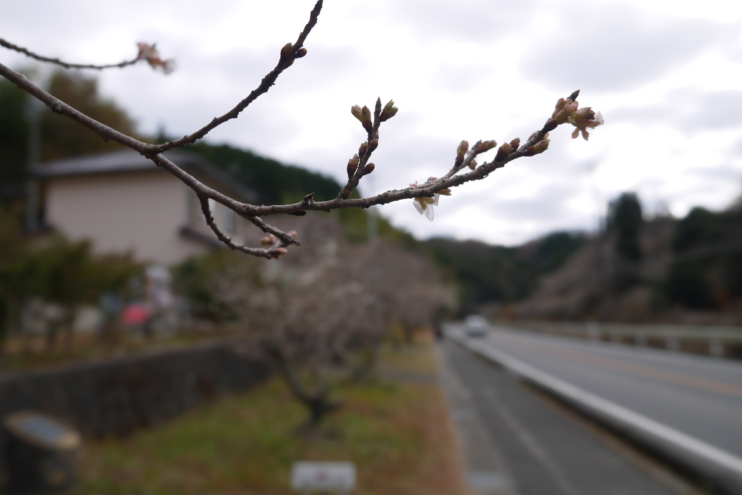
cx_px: 376
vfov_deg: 43.6
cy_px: 234
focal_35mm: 30
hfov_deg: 61.9
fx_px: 618
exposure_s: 1/640
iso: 160
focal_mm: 14
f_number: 5
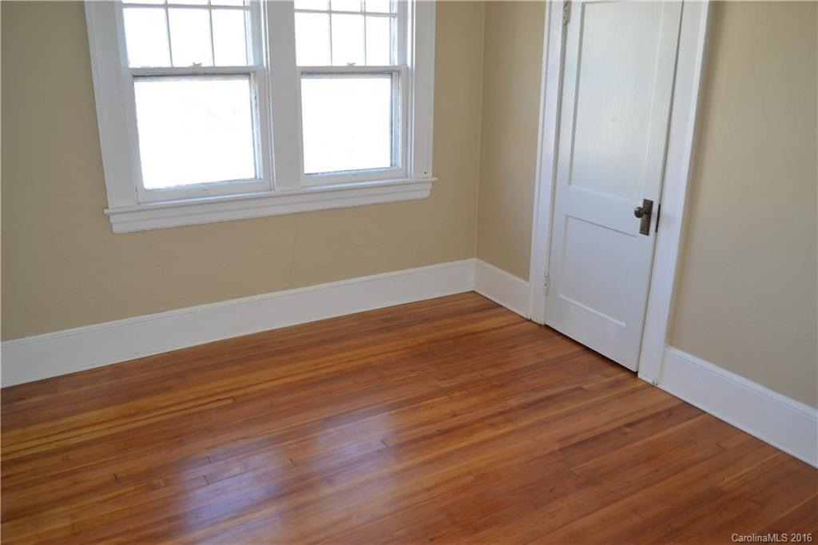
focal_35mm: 27
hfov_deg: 67.4
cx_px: 409
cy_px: 272
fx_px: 613
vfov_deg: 47.9
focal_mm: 18
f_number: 4
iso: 400
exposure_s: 1/60
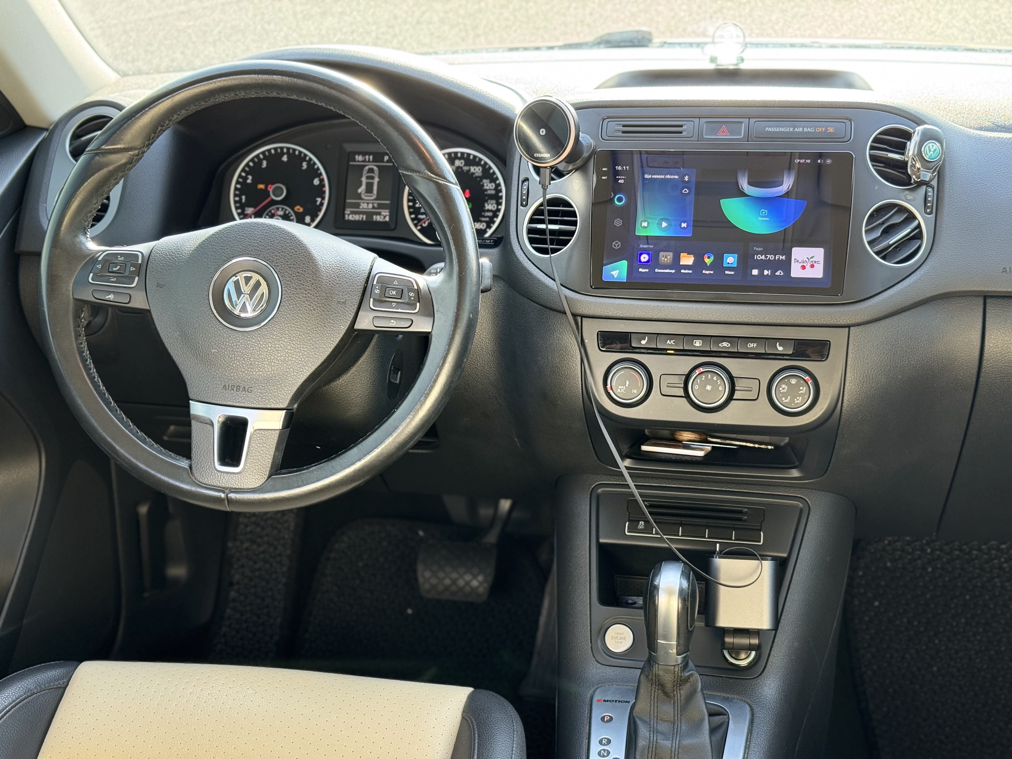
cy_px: 380
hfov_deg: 39.7
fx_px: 1403
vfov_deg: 30.3
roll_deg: +2.9
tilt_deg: -20.9
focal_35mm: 48
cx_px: 506
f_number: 1.78
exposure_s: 1/101
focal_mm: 6.76
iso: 100
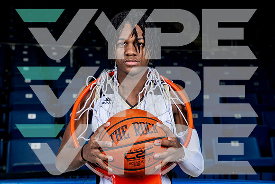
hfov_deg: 31.4
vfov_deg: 21.3
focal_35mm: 64
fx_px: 489
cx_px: 138
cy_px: 92
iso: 100
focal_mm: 64
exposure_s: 1/125
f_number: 5.6
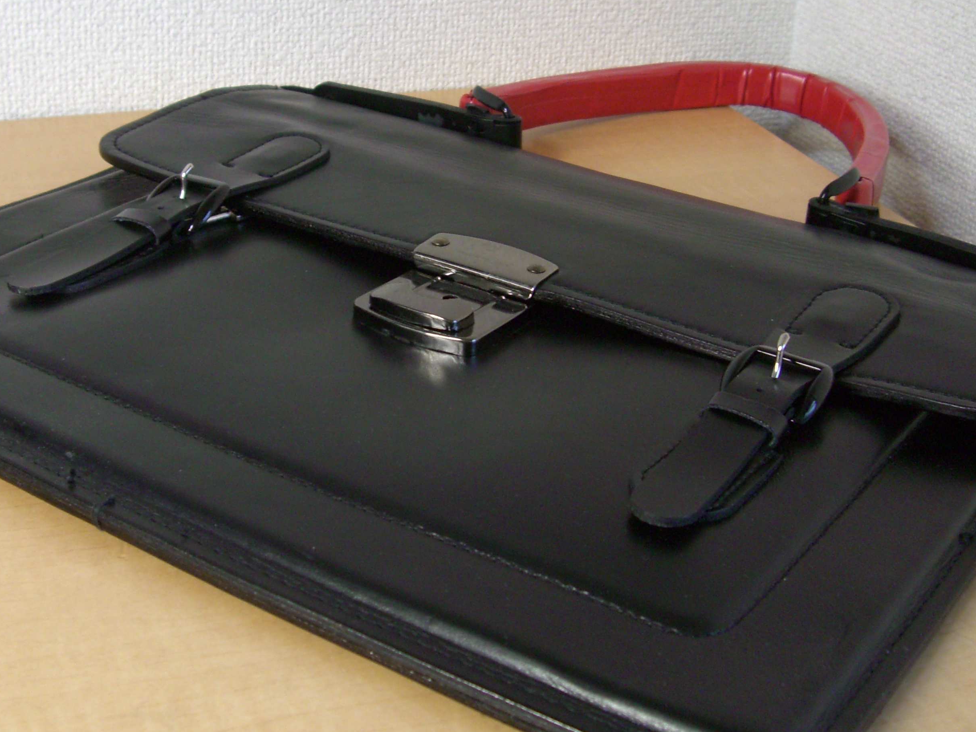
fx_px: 1607
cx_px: 431
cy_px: 315
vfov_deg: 25.6
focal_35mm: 57
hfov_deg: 33.7
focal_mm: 7.9
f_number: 2.8
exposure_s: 1/20
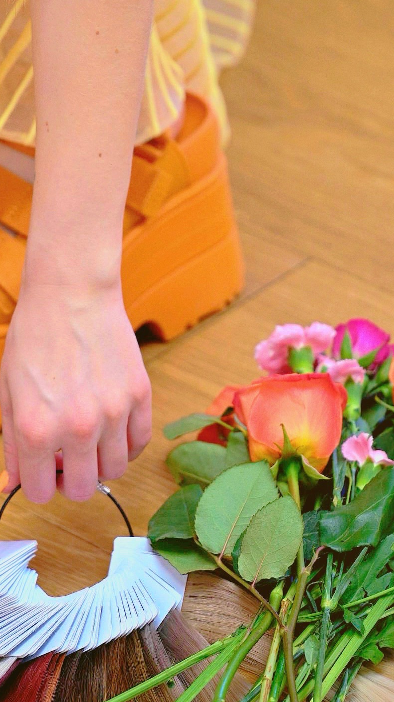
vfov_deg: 8.5
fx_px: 4702
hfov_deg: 4.8
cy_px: 273
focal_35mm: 253
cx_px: 60
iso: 360
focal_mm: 105
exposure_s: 1/125
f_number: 2.8
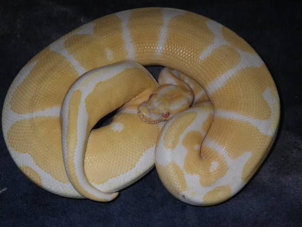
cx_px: 151
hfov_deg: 25.3
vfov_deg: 19.1
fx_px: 672
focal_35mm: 77
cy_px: 114
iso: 400
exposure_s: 1/100
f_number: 4.8
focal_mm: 13.7
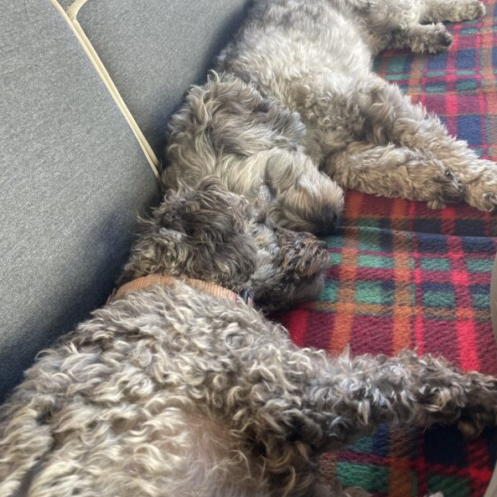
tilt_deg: -46.3
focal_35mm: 31
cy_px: 293
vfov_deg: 52.2
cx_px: 248
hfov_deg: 52.5
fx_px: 504
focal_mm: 4.2
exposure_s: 1/121
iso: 125
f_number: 1.6
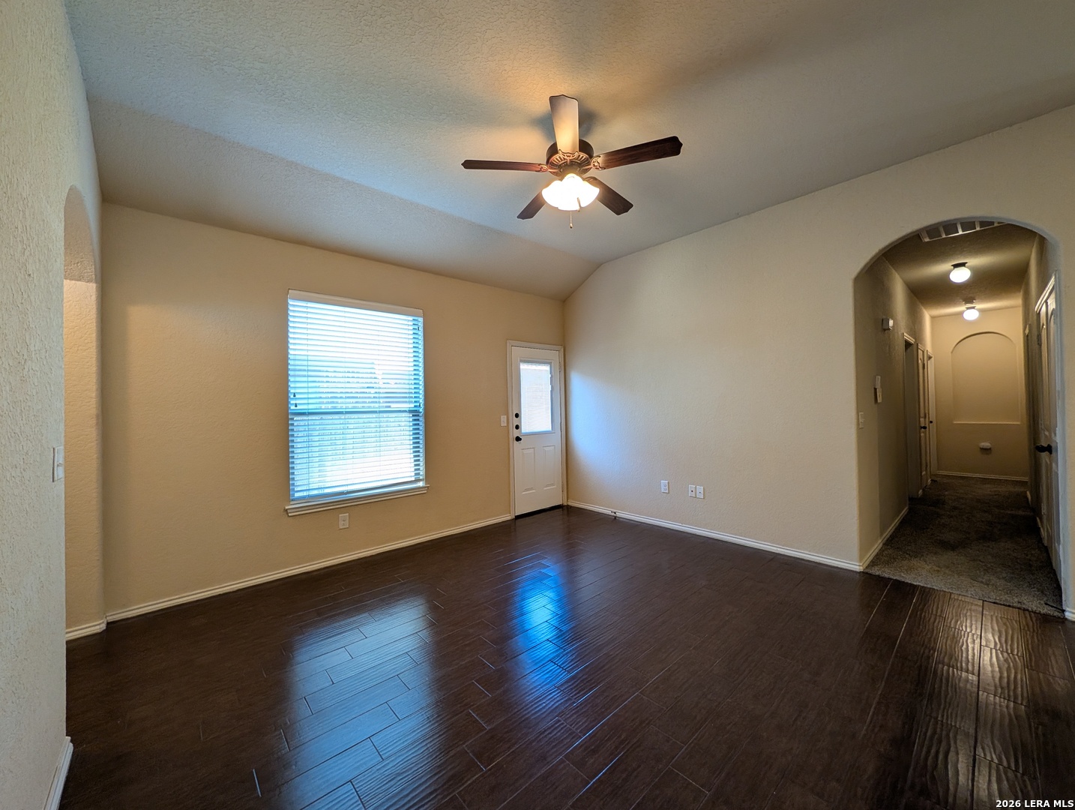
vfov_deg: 94.7
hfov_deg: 110.5
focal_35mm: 12
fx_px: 373
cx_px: 538
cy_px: 405
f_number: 1.7
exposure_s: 1/60
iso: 88
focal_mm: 2.02
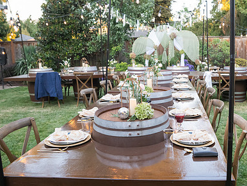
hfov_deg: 48.7
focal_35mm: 37
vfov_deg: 38.7
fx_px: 264
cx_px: 176
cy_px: 89
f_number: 4
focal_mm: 24
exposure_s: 1/320
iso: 3200
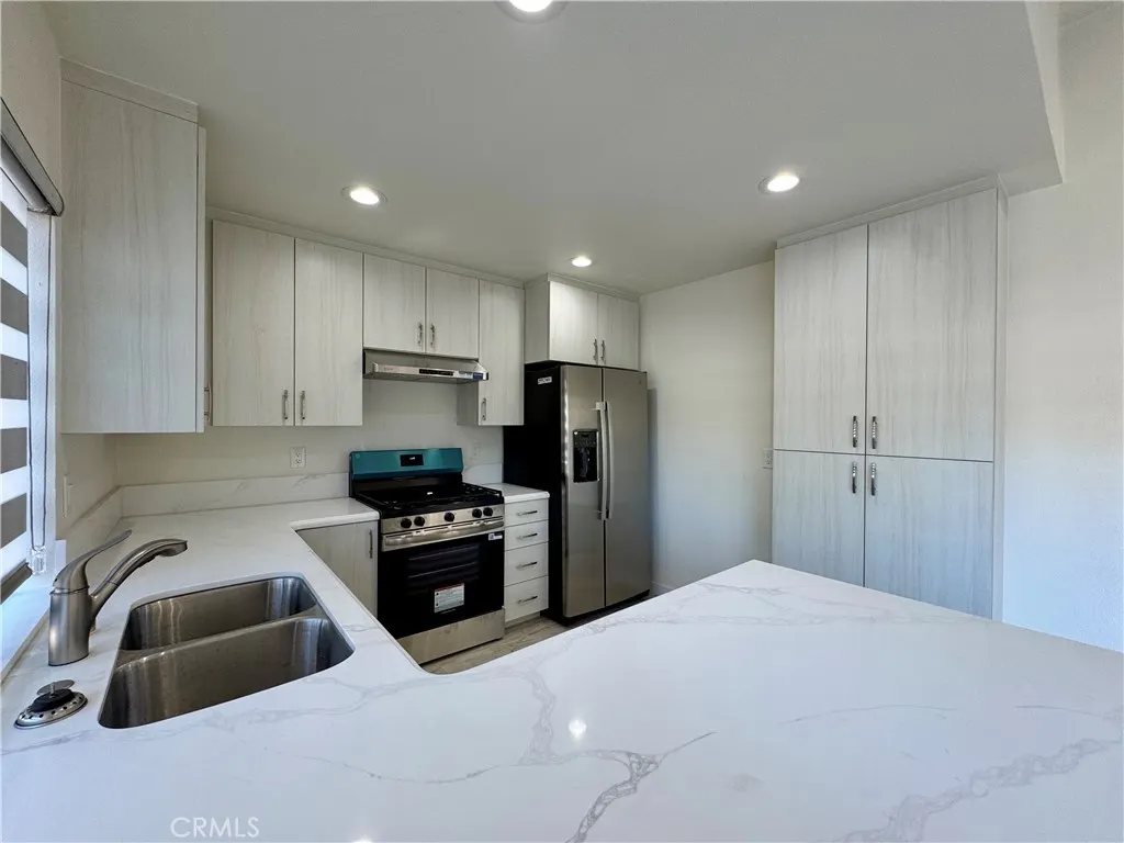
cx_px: 562
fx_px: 455
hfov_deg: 102.1
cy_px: 422
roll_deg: -0.6
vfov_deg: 85.7
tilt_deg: -0.1
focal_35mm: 14
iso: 125
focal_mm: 2.22
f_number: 2.2
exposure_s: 1/120
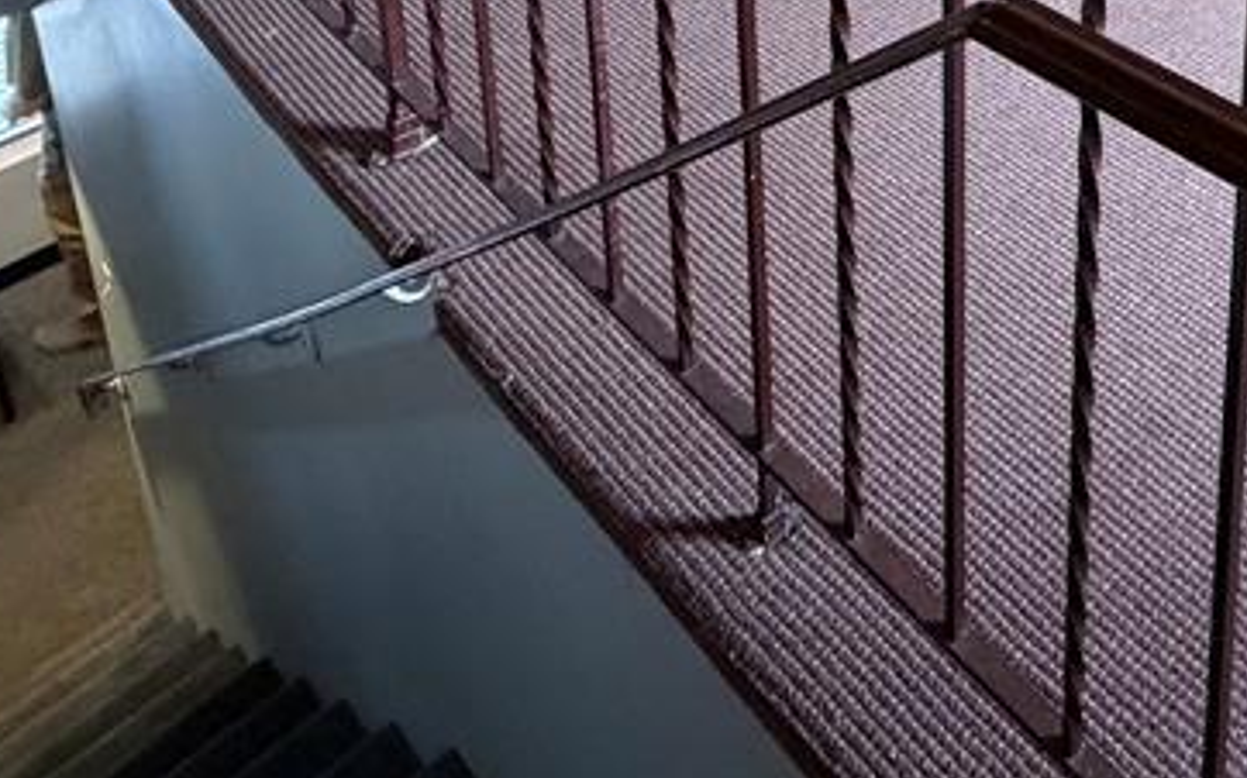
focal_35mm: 42
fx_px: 1427
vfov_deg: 22.7
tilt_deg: -15.6
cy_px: -485
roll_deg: -1.0
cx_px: 1161
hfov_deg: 42.6
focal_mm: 2.22
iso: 500
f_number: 2.2
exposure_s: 1/60
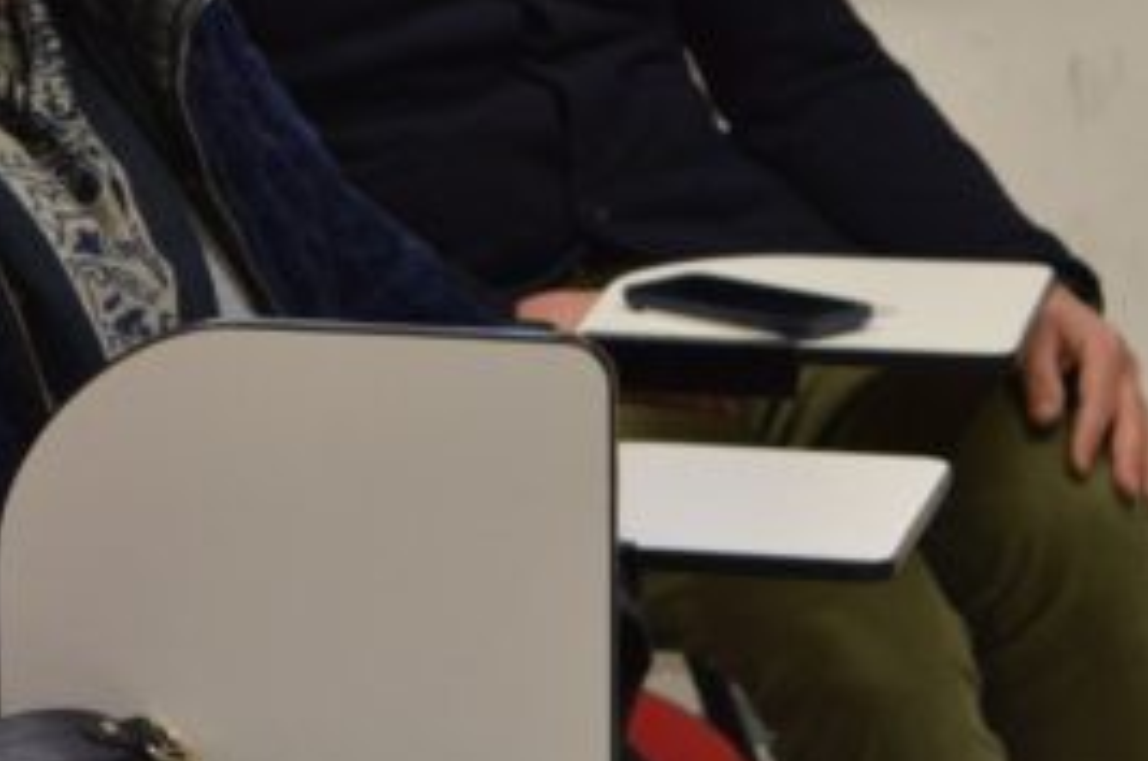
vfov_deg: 6.8
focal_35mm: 201
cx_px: 17
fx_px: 6405
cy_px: -142
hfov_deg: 10.2
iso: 1000
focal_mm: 55
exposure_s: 1/60
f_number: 5.6
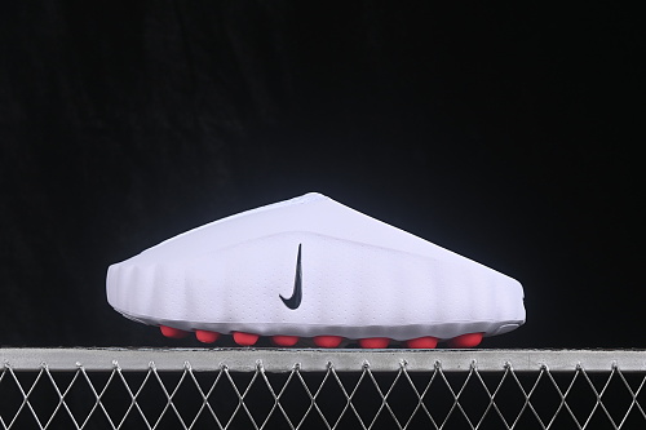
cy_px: 215
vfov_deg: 18.2
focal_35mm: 75
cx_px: 323
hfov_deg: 27.0
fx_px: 1345
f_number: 8
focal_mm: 50
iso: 160
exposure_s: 1/80
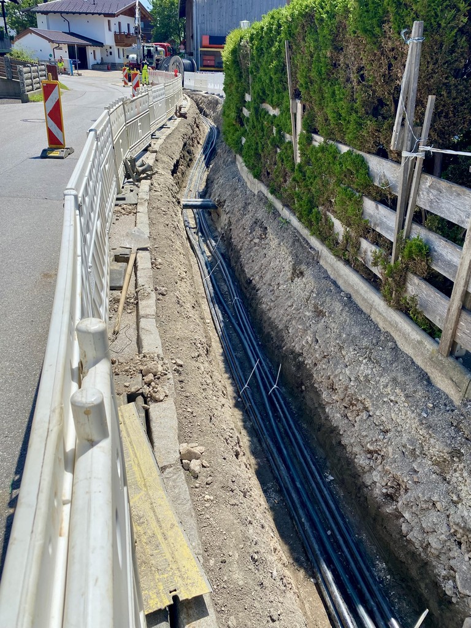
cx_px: 236
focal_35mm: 26
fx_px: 472
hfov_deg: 53.1
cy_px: 314
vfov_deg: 67.3
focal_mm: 4.25
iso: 32
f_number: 1.8
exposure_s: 1/2890
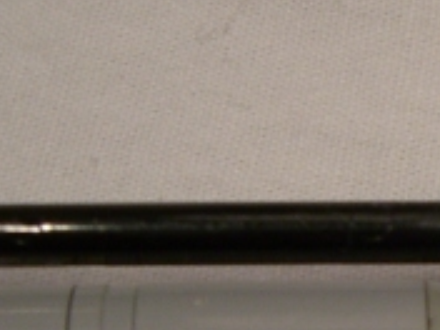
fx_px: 1754
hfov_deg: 13.9
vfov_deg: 10.7
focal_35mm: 138
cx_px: 508
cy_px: 300
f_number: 2.7
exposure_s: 1/25
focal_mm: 6.2
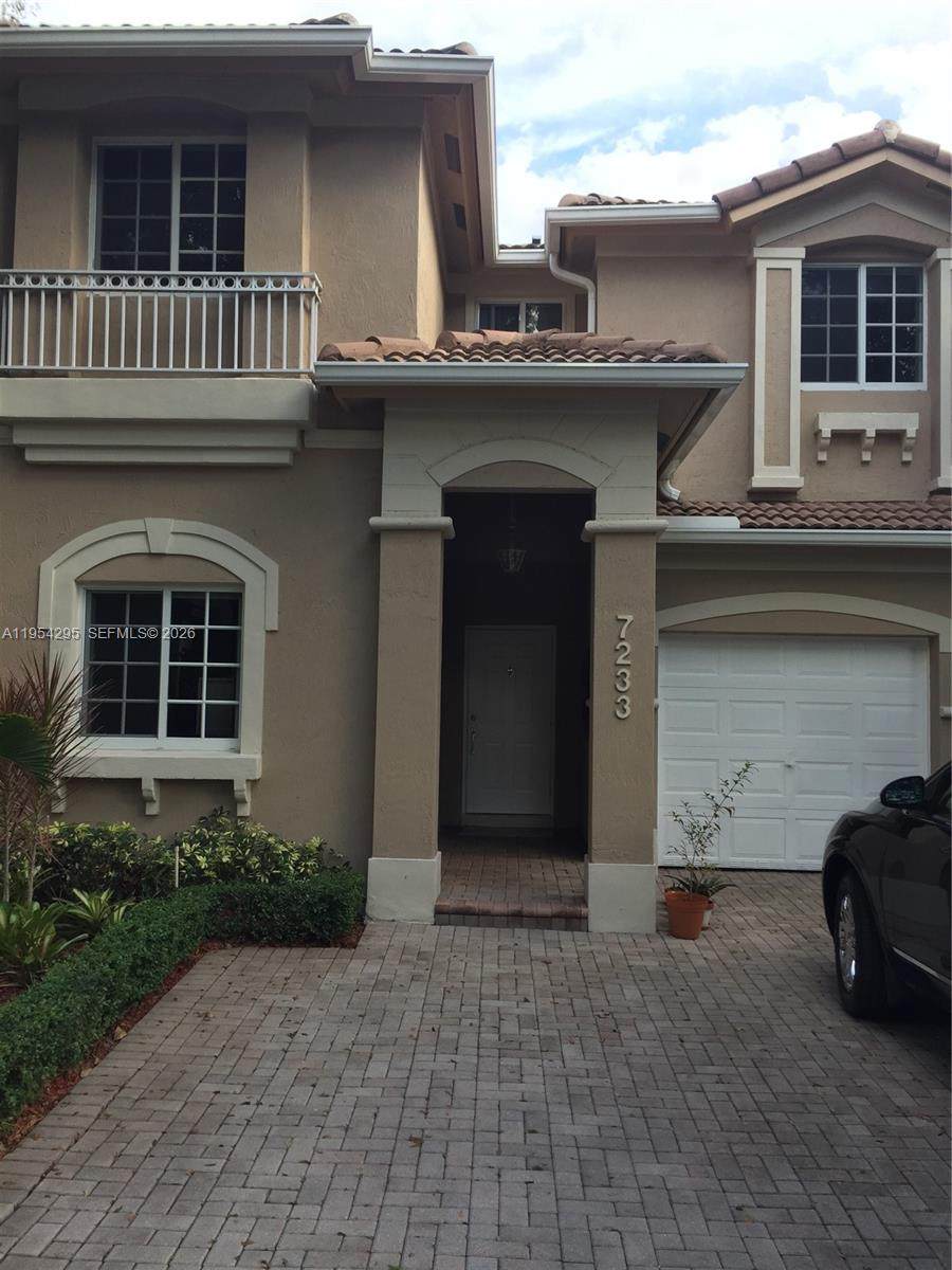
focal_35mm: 29
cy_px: 635
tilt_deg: +3.6
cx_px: 476
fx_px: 1063
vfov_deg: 61.7
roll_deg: -1.4
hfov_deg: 48.2
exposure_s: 1/205
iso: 32
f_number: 2.2
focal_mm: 4.15
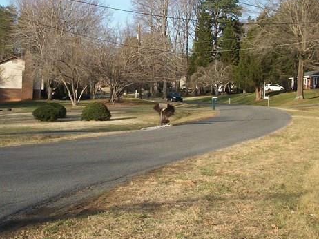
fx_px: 654
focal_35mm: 71
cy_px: 70
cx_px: 110
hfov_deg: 27.3
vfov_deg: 20.6
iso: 80
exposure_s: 1/125
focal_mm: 5.7
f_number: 8.8
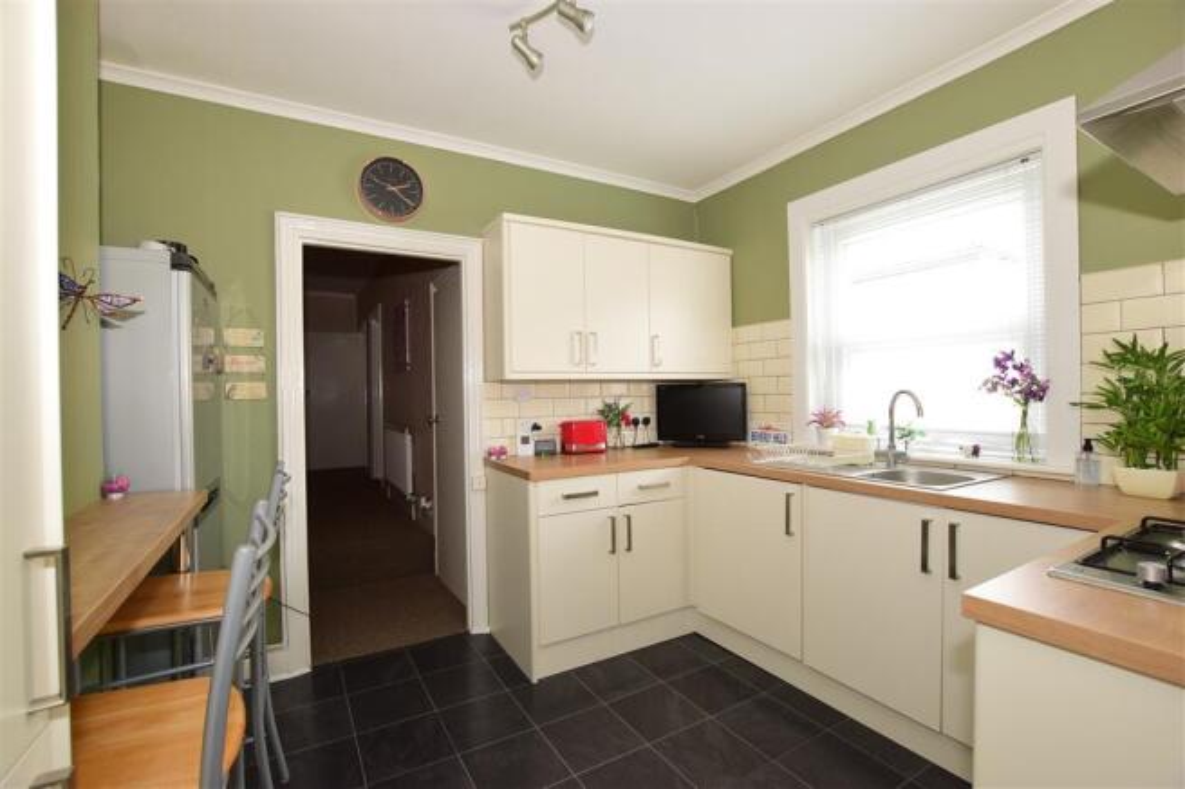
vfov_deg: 77.3
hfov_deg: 100.4
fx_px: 494
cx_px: 592
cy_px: 394
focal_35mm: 15
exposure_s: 1/6
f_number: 6.3
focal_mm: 10
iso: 640
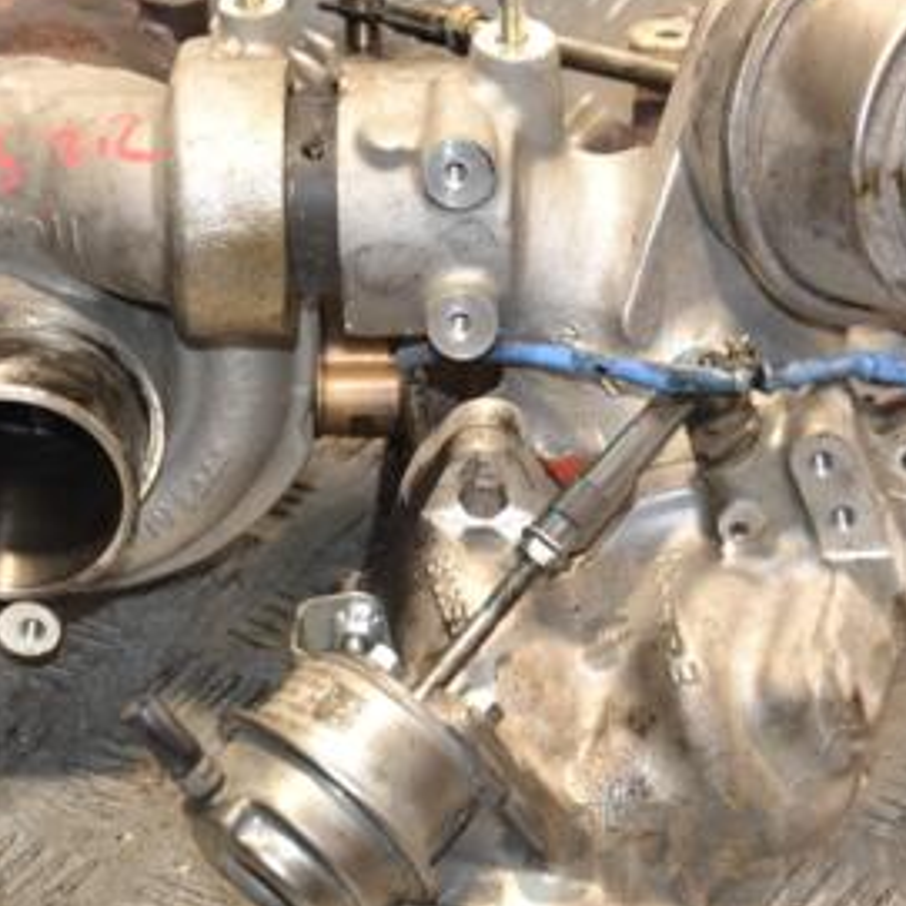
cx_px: 374
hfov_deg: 13.7
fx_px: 3759
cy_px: 408
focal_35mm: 127
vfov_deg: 13.7
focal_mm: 45
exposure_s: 1/100
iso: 800
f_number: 4.8
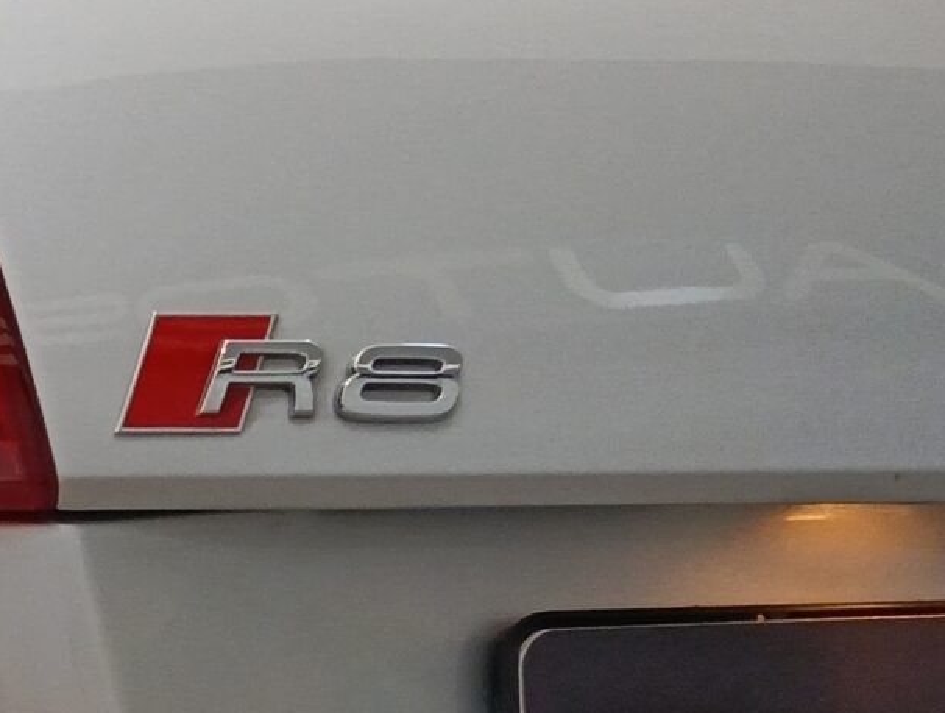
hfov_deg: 16.0
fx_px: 3118
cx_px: -402
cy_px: 994
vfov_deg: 12.5
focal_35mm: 114
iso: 250
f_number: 16
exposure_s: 1/33.3
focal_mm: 3.98
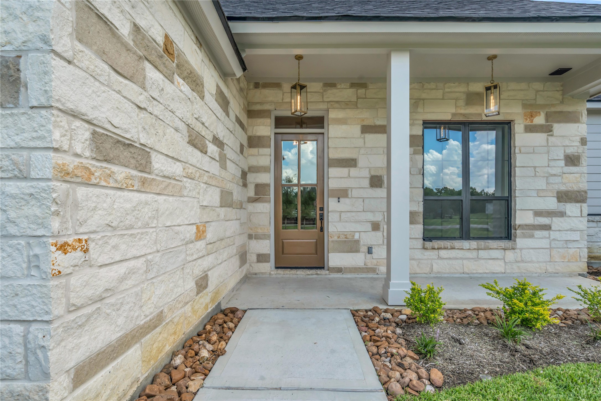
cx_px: 300
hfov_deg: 96.7
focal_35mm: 16
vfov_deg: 73.8
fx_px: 267
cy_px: 200
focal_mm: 16
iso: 1000
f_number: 9
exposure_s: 1/400
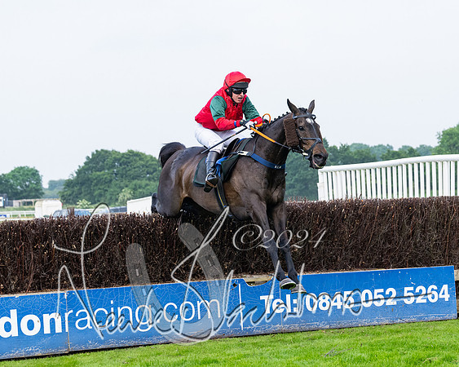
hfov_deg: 16.5
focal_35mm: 117
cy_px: 202
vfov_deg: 13.2
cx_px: 265
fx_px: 1585
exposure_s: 1/1250
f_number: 4
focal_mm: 70
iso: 800
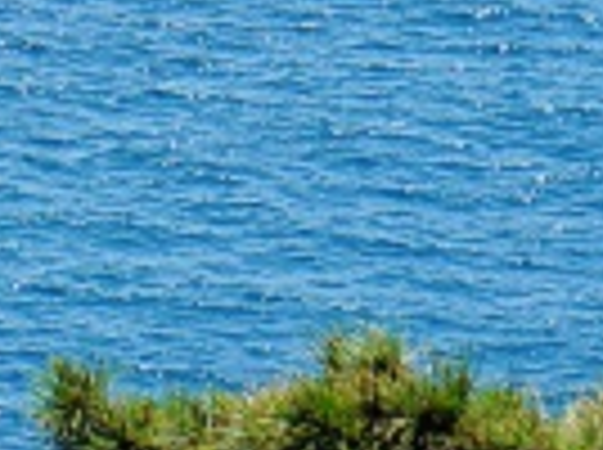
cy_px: -1130
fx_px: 15754
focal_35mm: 906
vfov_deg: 1.6
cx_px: -783
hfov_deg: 2.2
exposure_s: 1/640
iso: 100
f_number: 5
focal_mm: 70
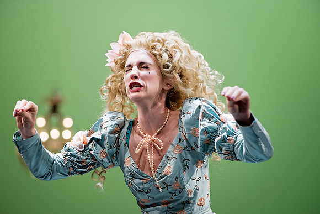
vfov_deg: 9.8
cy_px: 107
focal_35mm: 140
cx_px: 160
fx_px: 1245
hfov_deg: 14.7
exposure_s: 1/125
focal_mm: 140
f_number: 3.5
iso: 1600
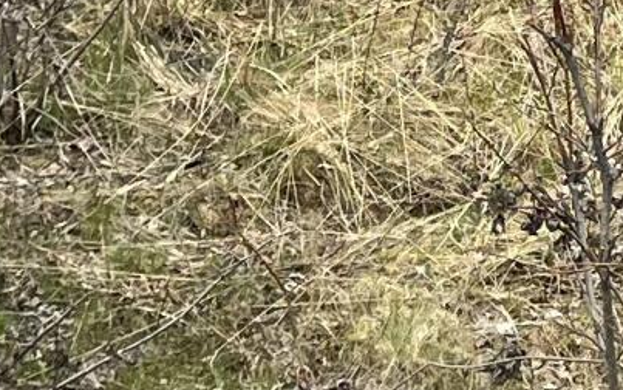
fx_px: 3481
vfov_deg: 6.2
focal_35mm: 205
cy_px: -444
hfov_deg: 9.4
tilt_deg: -9.9
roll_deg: -0.2
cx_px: 1371
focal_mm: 5.1
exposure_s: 1/1325
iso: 50
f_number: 1.6
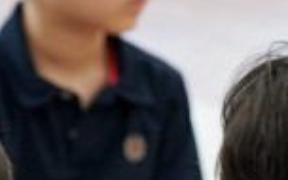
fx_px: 6263
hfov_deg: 2.6
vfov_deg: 1.6
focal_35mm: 798
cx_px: 305
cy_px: 271
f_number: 4
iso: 1600
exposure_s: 1/160
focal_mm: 132
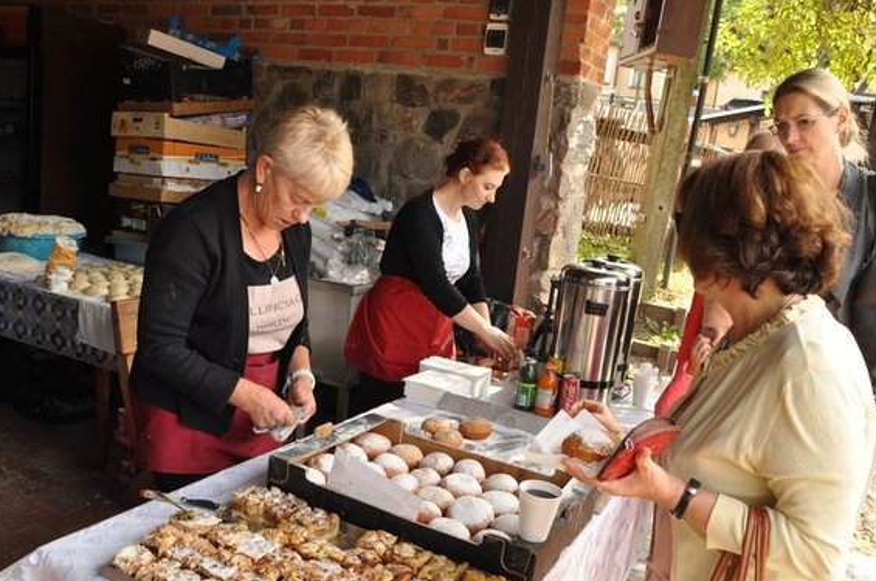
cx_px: 443
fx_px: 753
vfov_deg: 42.1
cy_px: 331
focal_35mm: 31
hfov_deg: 60.4
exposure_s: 1/160
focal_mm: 18
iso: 400
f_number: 6.3
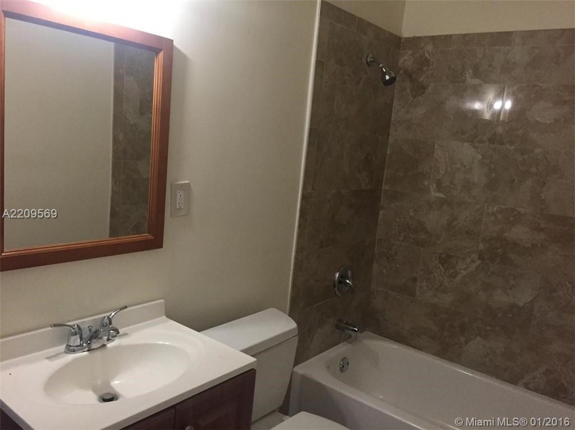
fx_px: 481
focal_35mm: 29
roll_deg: -4.8
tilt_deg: -9.5
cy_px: 215
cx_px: 288
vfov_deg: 48.2
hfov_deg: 61.7
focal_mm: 4.15
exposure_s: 1/30
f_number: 2.2
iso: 250
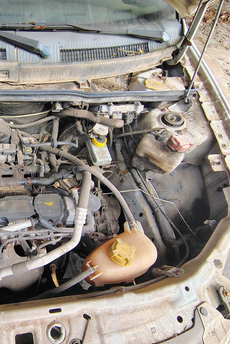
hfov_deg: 48.1
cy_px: 175
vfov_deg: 76.1
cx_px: 15
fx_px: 220
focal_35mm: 23
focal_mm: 2.13
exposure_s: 1/60
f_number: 2.2
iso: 430
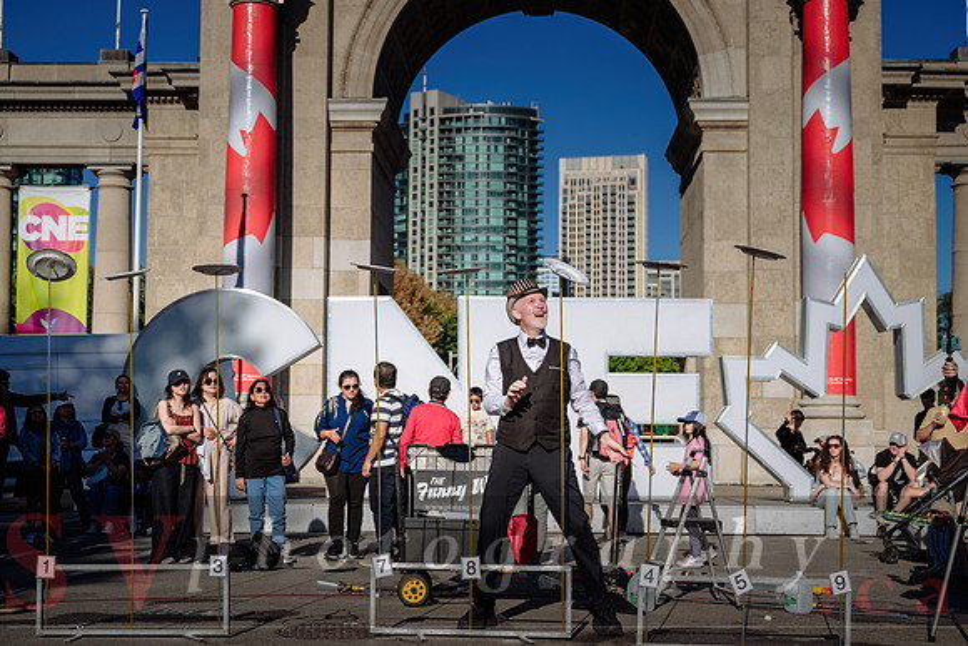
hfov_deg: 38.9
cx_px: 484
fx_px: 1372
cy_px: 342
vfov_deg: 26.5
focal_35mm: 51
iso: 64
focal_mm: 47
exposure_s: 1/640
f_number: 4
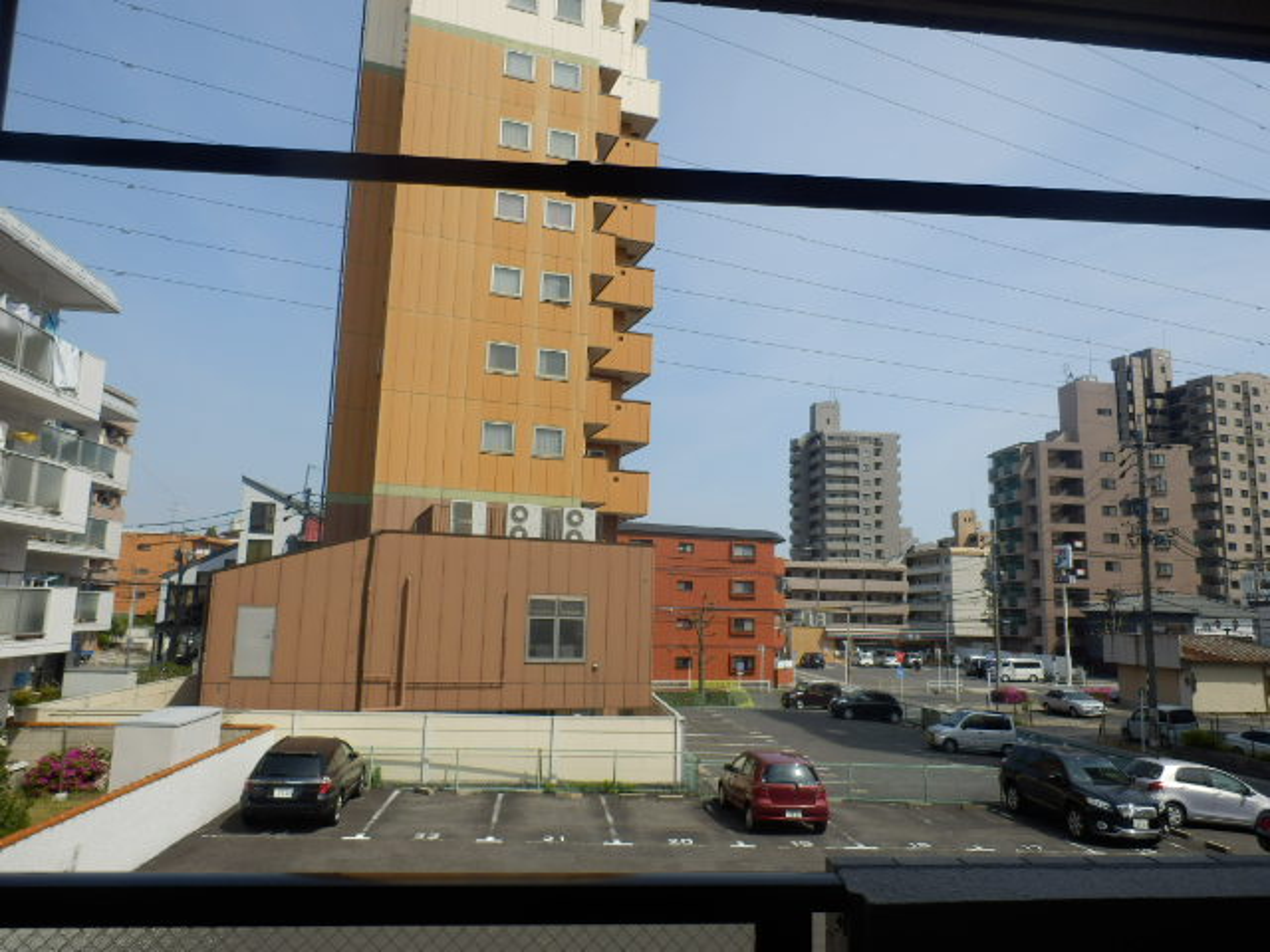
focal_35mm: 24
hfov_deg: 71.6
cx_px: 635
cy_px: 476
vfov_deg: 56.8
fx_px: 881
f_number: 7.9
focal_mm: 4.2
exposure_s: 1/200
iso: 80
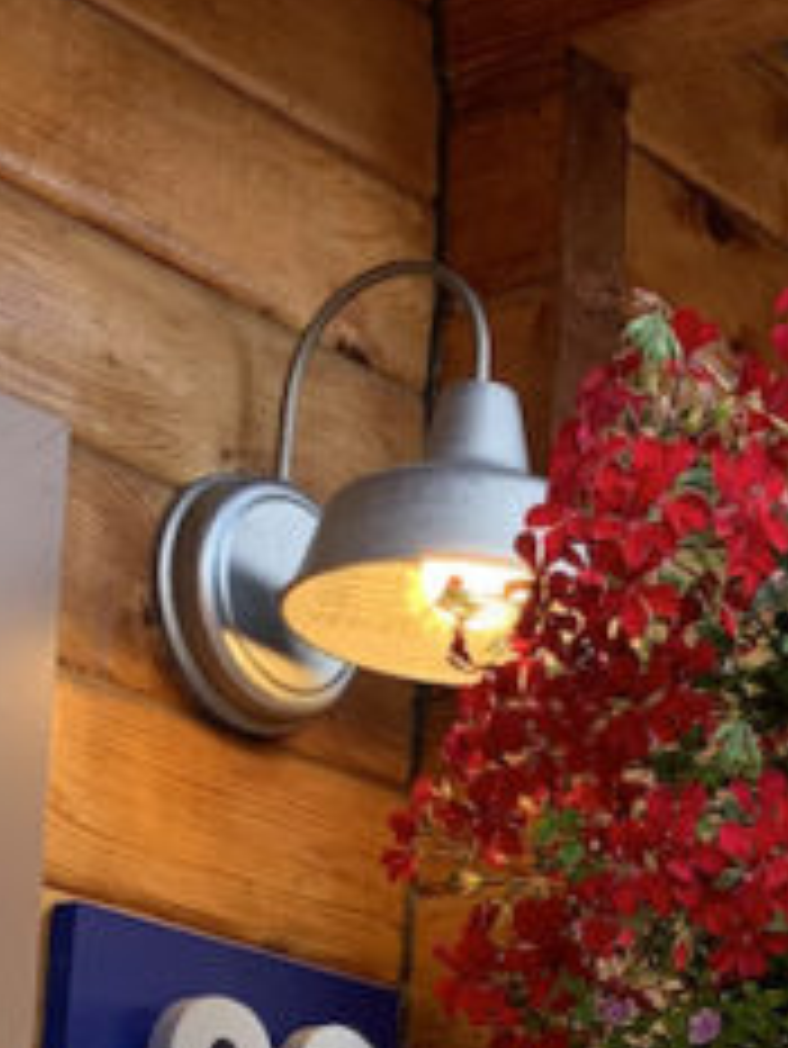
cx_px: 756
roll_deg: -2.1
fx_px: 3245
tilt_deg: +11.9
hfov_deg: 13.7
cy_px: 1151
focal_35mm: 107
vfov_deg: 17.7
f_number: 1.8
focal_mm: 4.25
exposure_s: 1/122
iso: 25
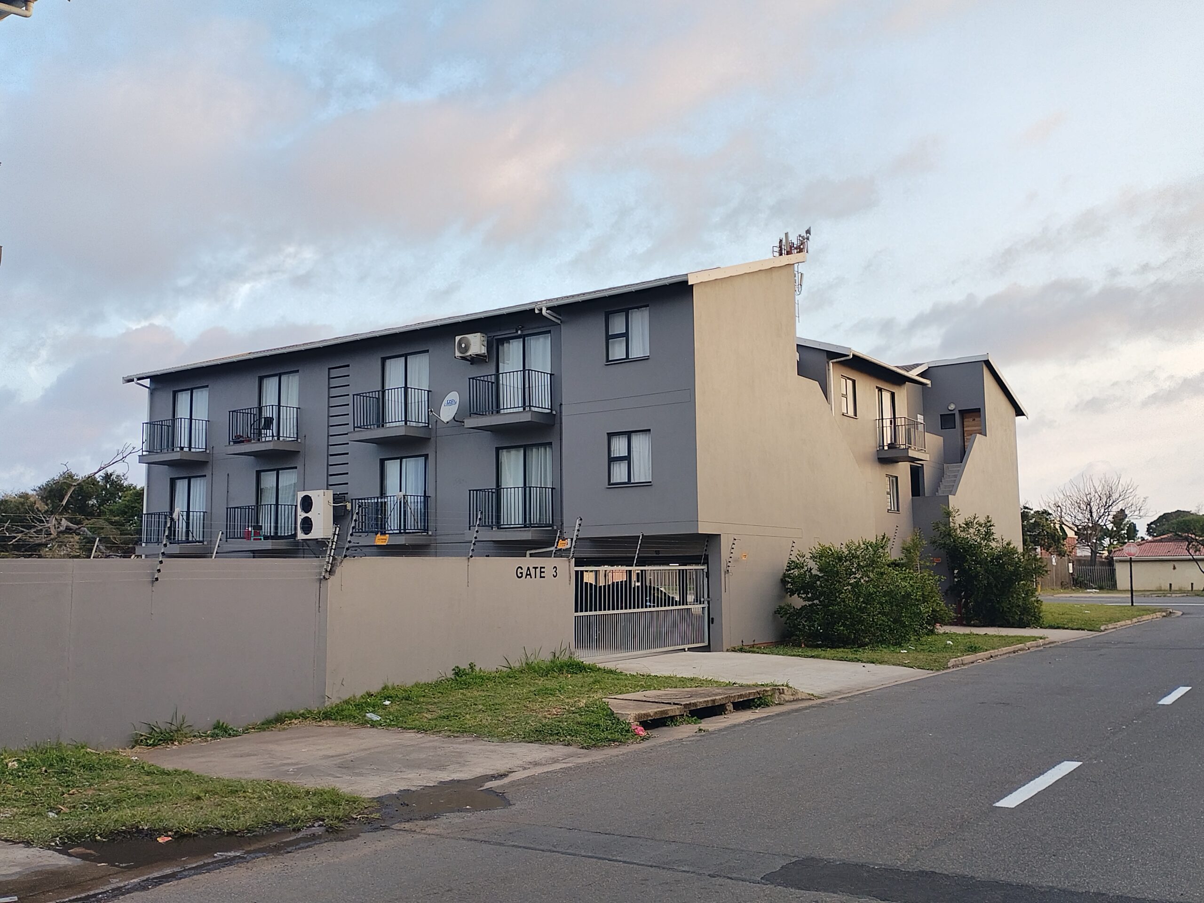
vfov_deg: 44.2
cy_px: 452
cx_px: 602
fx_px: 1113
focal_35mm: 32
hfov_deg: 56.8
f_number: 1.8
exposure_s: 1/100
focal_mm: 4.25
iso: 125
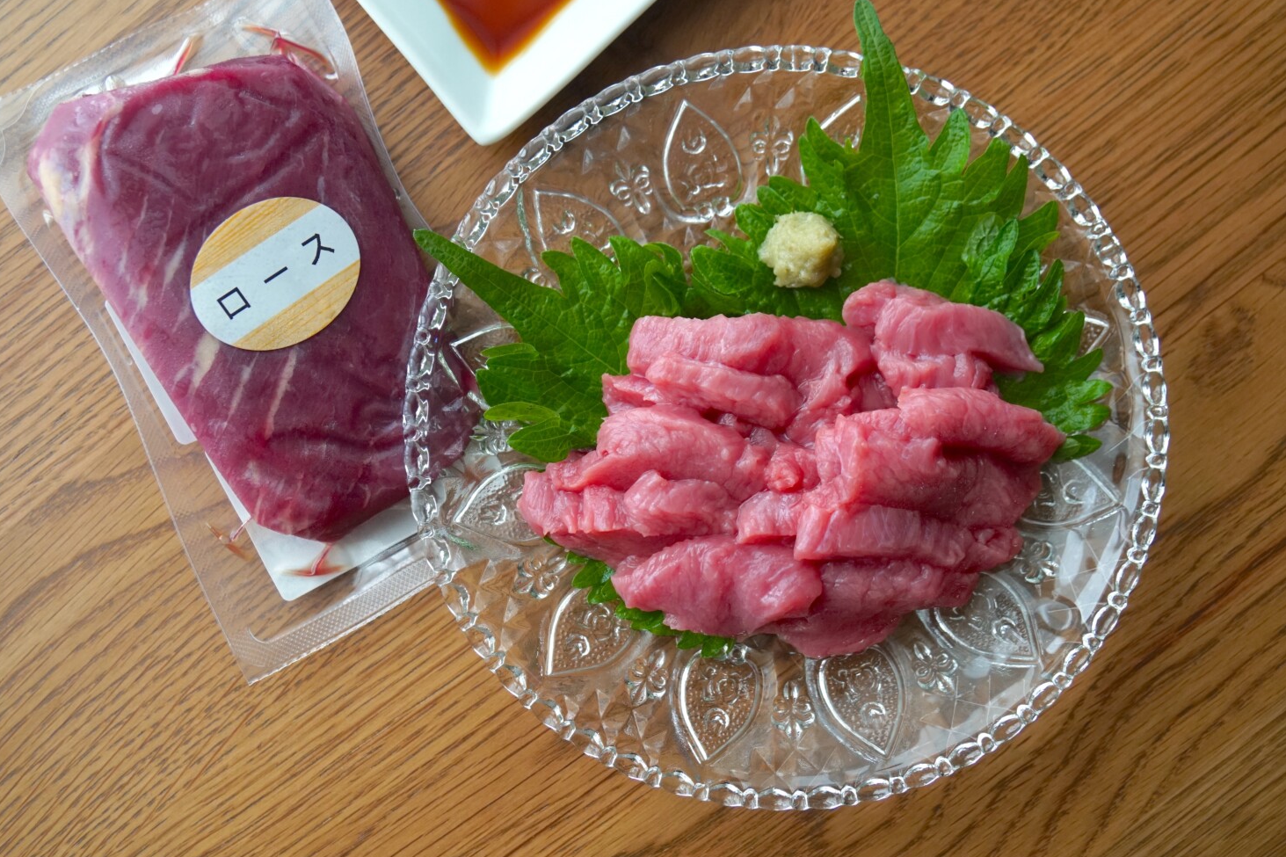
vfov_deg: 33.4
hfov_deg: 48.5
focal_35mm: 40
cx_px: 628
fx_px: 1429
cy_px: 431
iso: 800
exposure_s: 1/160
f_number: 4
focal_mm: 26
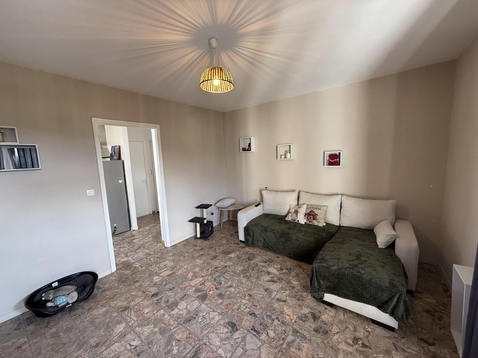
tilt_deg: -6.6
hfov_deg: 102.1
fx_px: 193
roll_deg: +2.3
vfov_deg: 85.7
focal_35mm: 14
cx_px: 239
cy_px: 179
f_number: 2.2
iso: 250
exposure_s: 1/99
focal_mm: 2.22
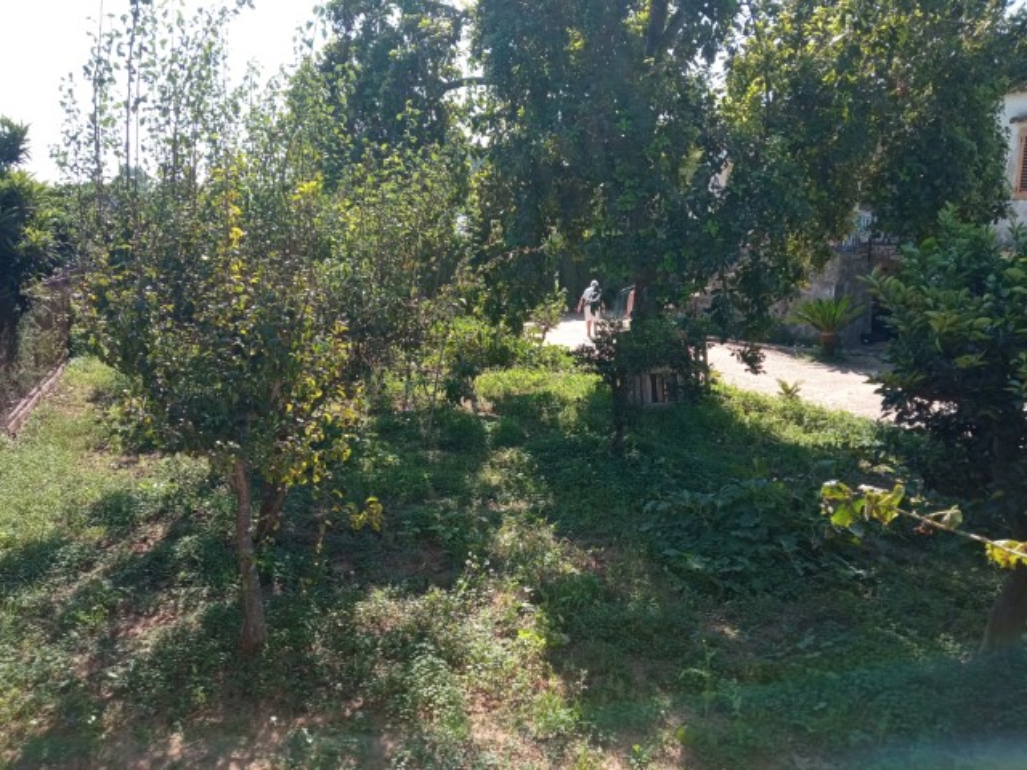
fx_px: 801
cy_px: 385
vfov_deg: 51.4
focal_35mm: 27
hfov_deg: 65.3
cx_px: 514
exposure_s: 1/398
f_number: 2.2
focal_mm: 3.79
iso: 111
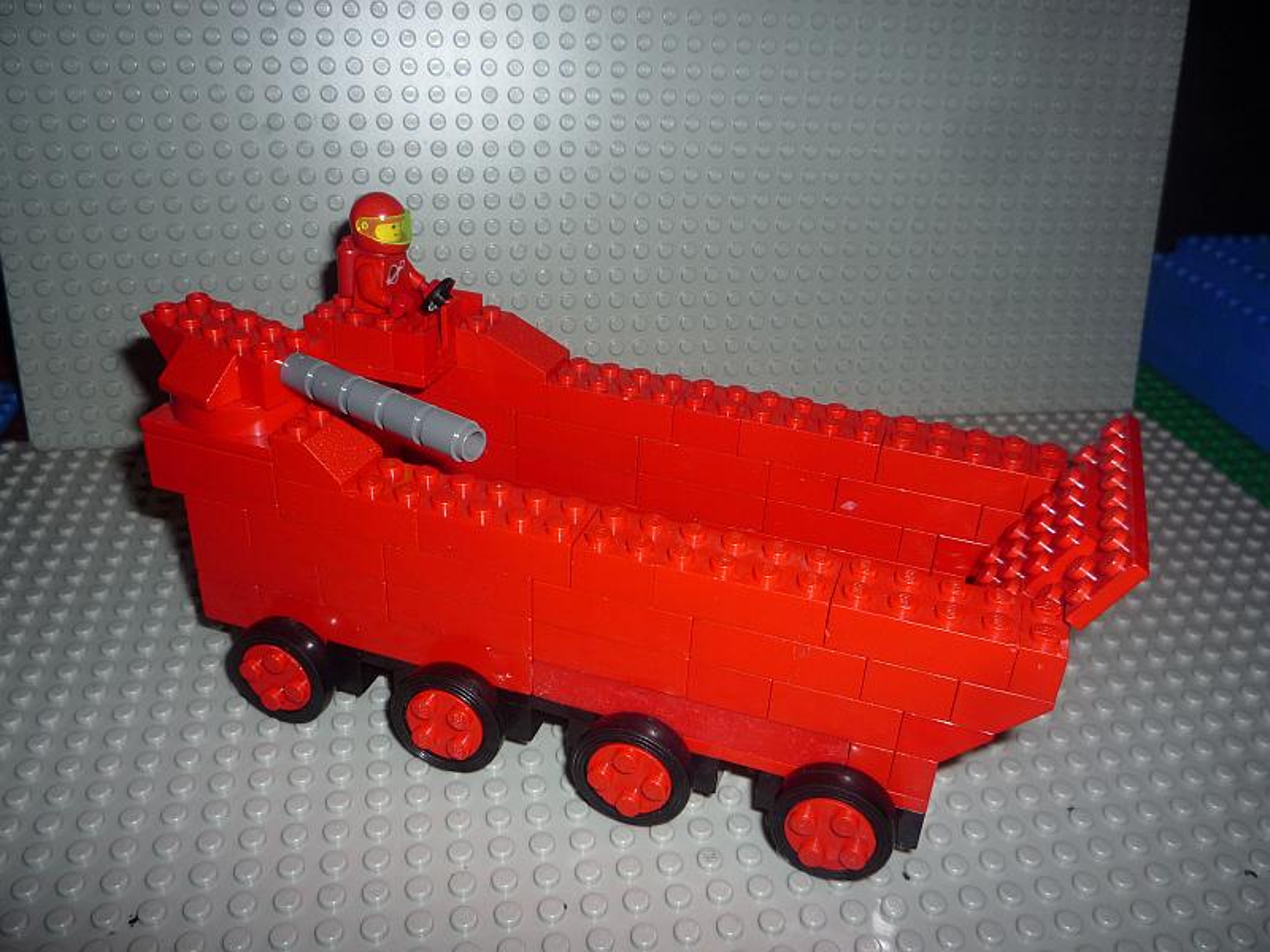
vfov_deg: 46.8
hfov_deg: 60.0
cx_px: 635
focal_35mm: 30
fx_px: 1101
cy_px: 476
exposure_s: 1/30
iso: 100
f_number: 4
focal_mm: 5.2
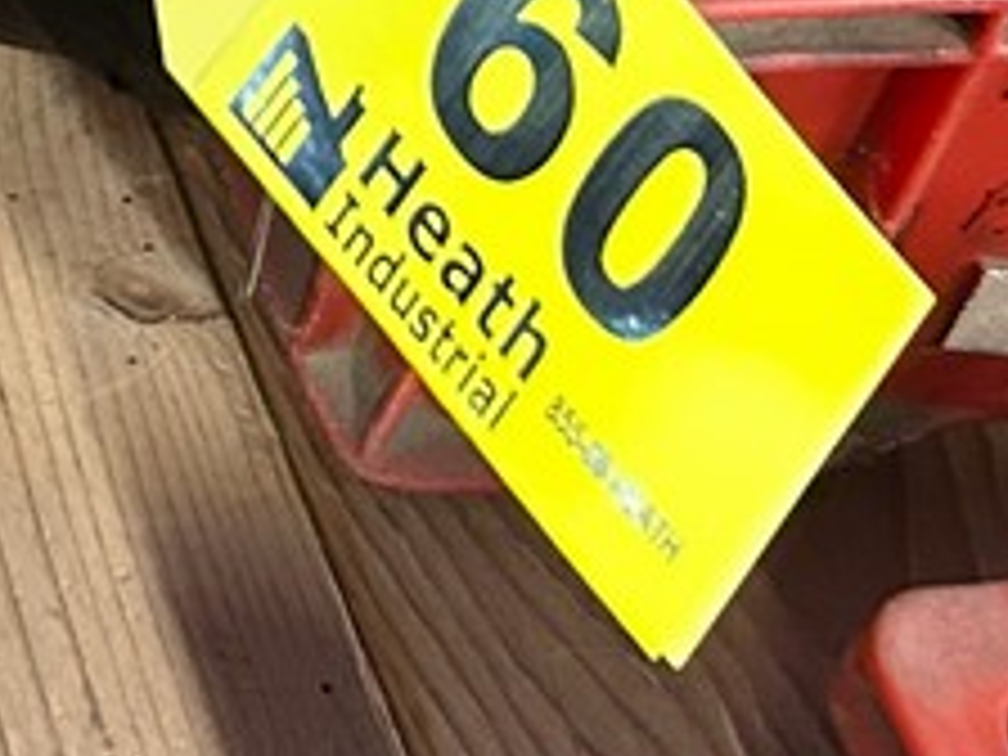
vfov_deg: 11.4
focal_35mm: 119
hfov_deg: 13.9
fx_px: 3465
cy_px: -711
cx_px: -1048
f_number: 1.5
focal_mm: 5.7
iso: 500
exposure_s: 1/30
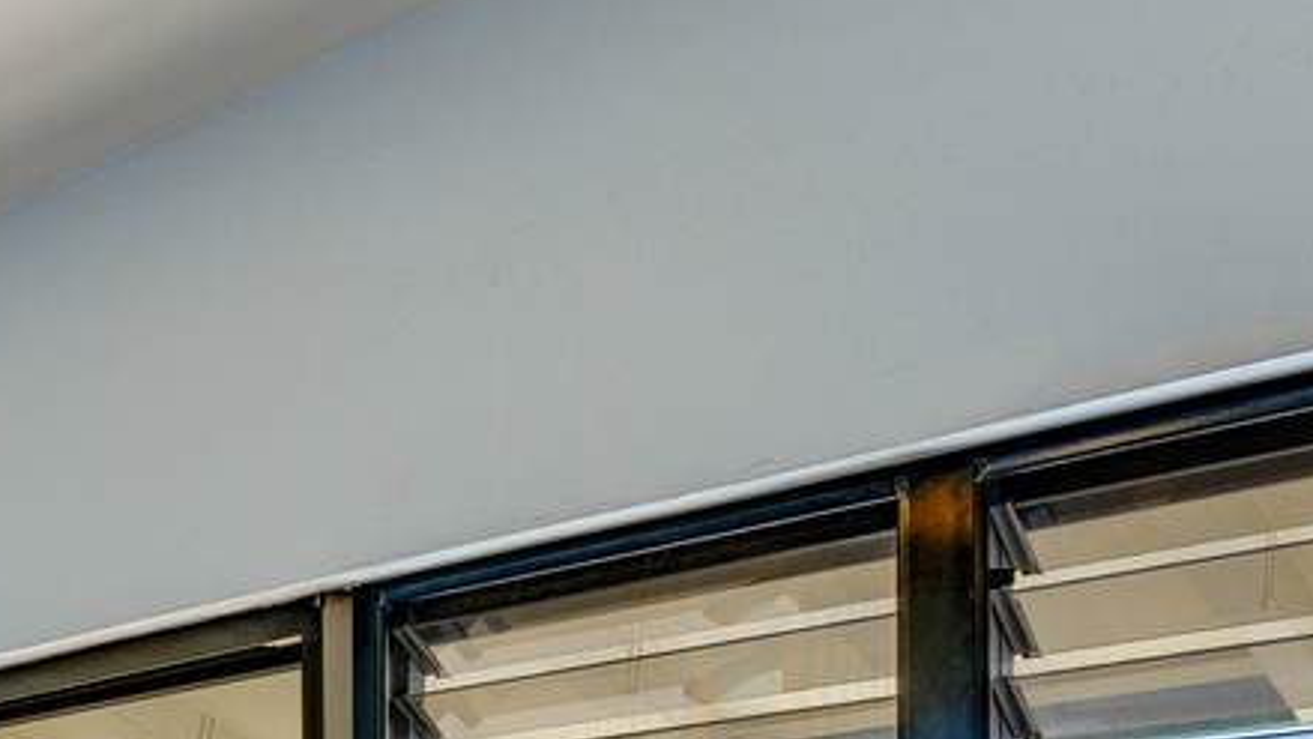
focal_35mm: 57
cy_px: 1107
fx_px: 1968
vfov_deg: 18.8
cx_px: 9
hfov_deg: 33.8
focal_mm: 18.5
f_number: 9
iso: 320
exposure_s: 1/40
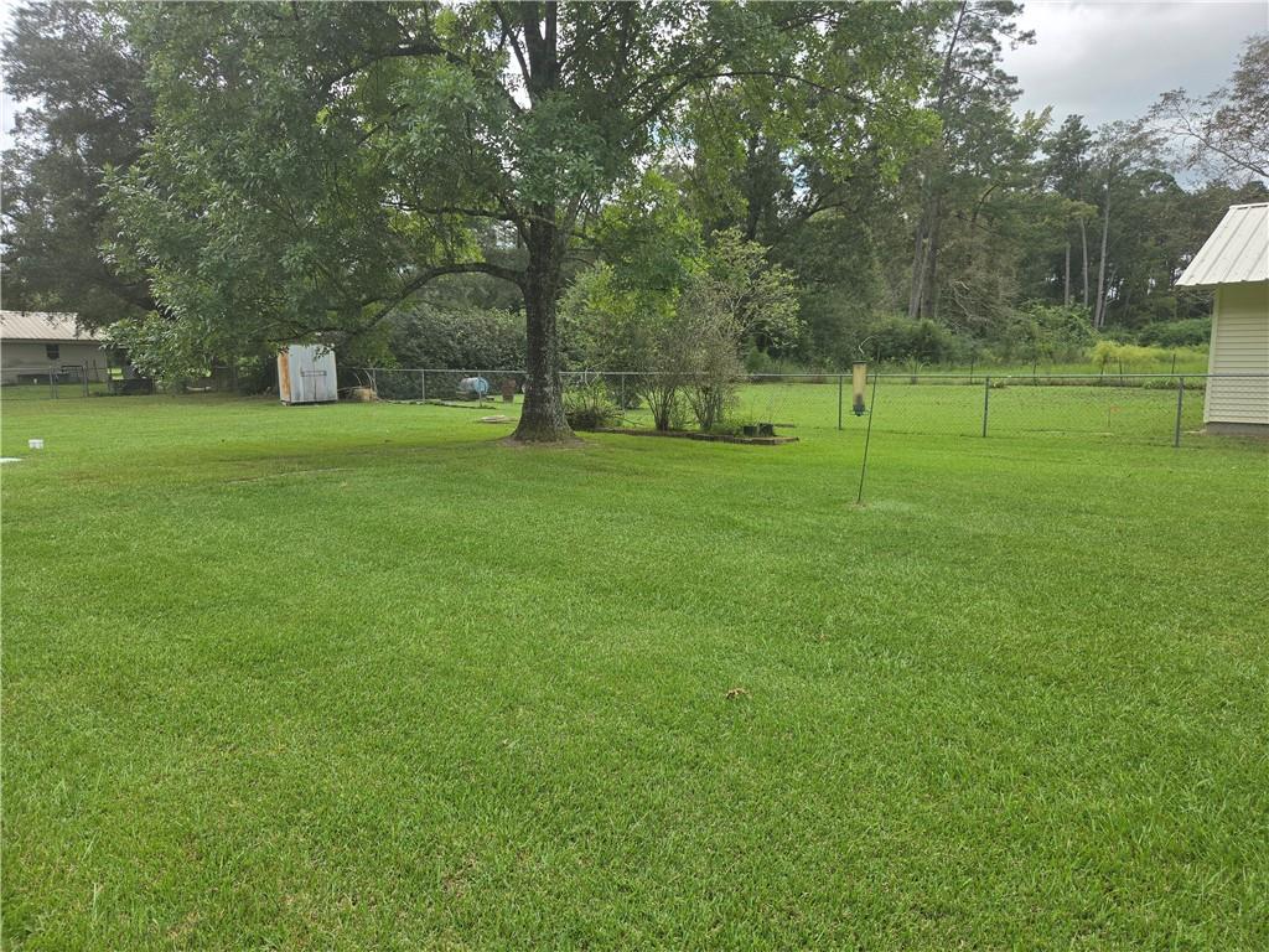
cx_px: 634
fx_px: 843
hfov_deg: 73.9
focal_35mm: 23
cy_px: 476
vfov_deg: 58.9
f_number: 1.8
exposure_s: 1/1983
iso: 80
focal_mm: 5.4
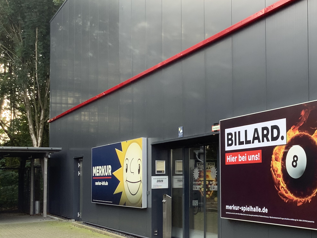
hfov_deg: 36.3
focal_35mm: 51
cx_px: 252
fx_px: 467
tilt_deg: +2.9
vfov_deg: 28.4
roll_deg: +1.4
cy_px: 154
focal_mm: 3.3
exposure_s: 1/100
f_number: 2.4
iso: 32
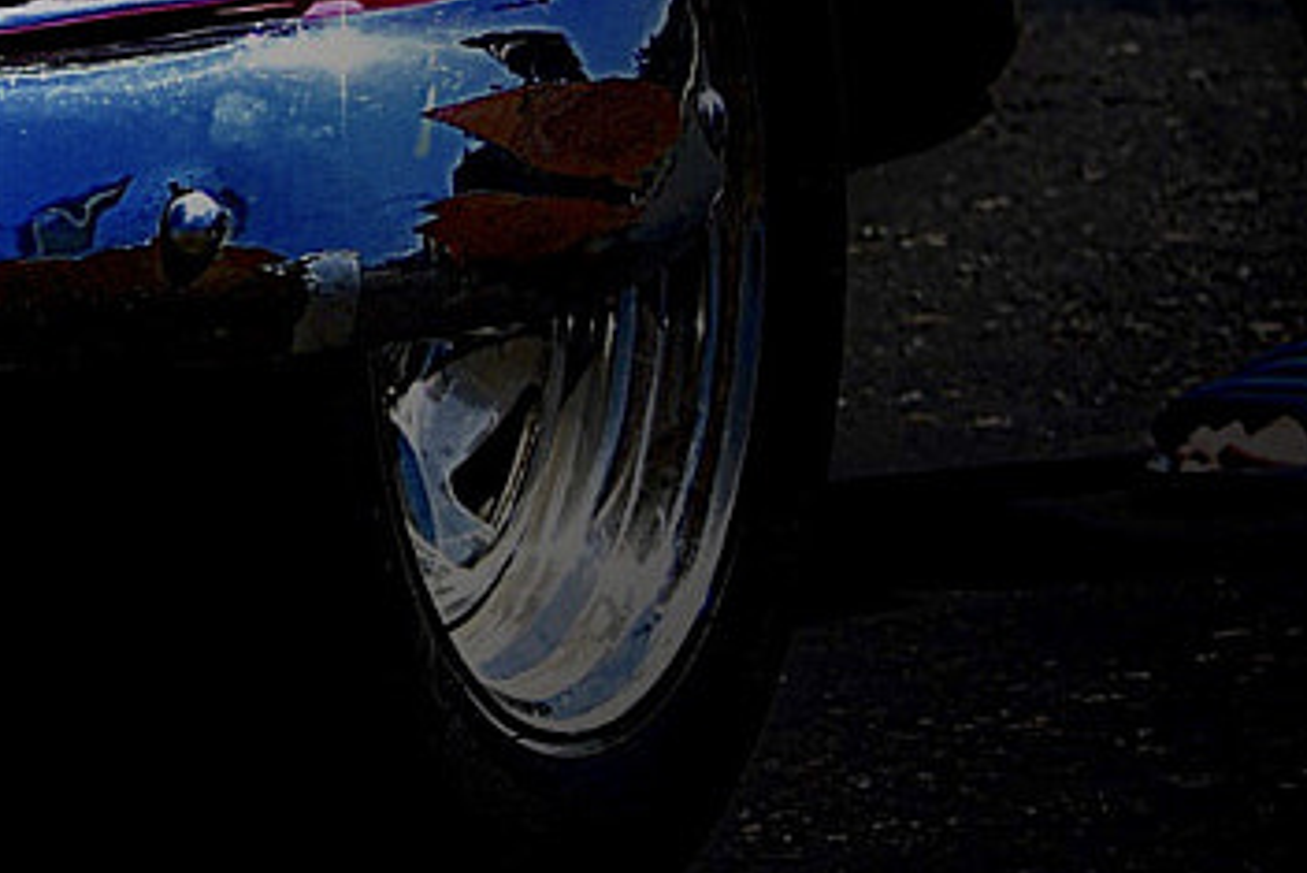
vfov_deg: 2.5
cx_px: -1459
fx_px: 19794
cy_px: -828
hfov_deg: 3.7
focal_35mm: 545
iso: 100
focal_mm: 80
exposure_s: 1/2000
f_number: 4.5
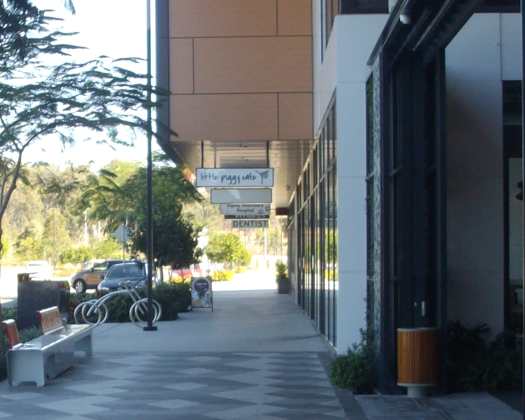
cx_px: 104
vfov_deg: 15.8
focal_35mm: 97
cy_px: 292
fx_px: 1507
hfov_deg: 19.6
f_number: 5.6
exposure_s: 1/50
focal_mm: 6.2
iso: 80
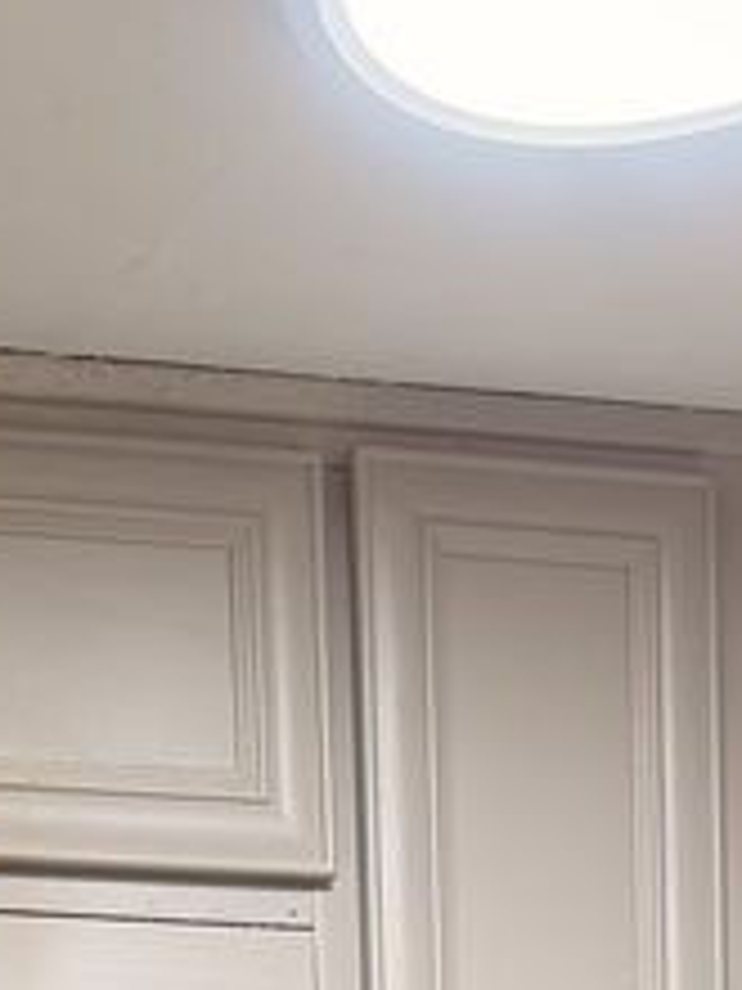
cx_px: 812
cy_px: 2318
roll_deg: +1.7
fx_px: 4687
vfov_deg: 10.5
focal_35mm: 164
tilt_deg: -10.0
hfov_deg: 9.0
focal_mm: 6.76
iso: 160
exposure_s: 1/60
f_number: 1.78
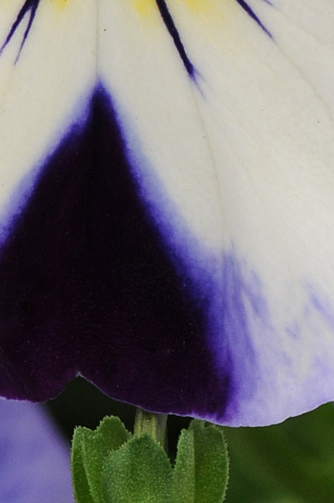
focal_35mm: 921
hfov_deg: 1.5
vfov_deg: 2.2
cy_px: -438
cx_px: 90
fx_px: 12846
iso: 200
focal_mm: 105
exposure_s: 1/60
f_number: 11
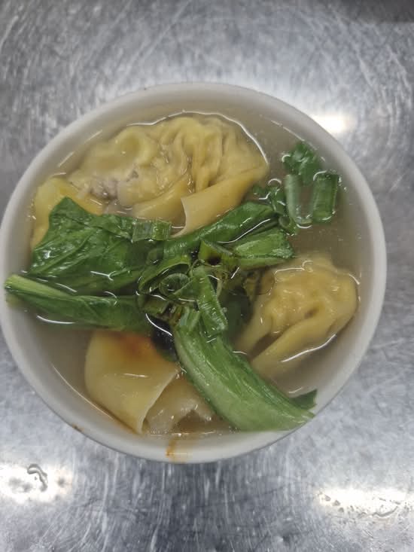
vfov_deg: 73.9
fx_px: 367
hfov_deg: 58.9
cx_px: 207
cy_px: 276
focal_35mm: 23
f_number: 1.8
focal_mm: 5.4
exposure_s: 1/100
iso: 64
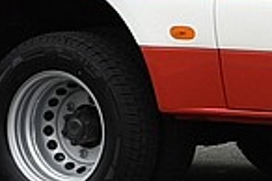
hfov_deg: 3.9
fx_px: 3962
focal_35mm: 525
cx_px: 591
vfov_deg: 2.6
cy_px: -142
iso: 400
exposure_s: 1/160
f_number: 6.3
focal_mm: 85
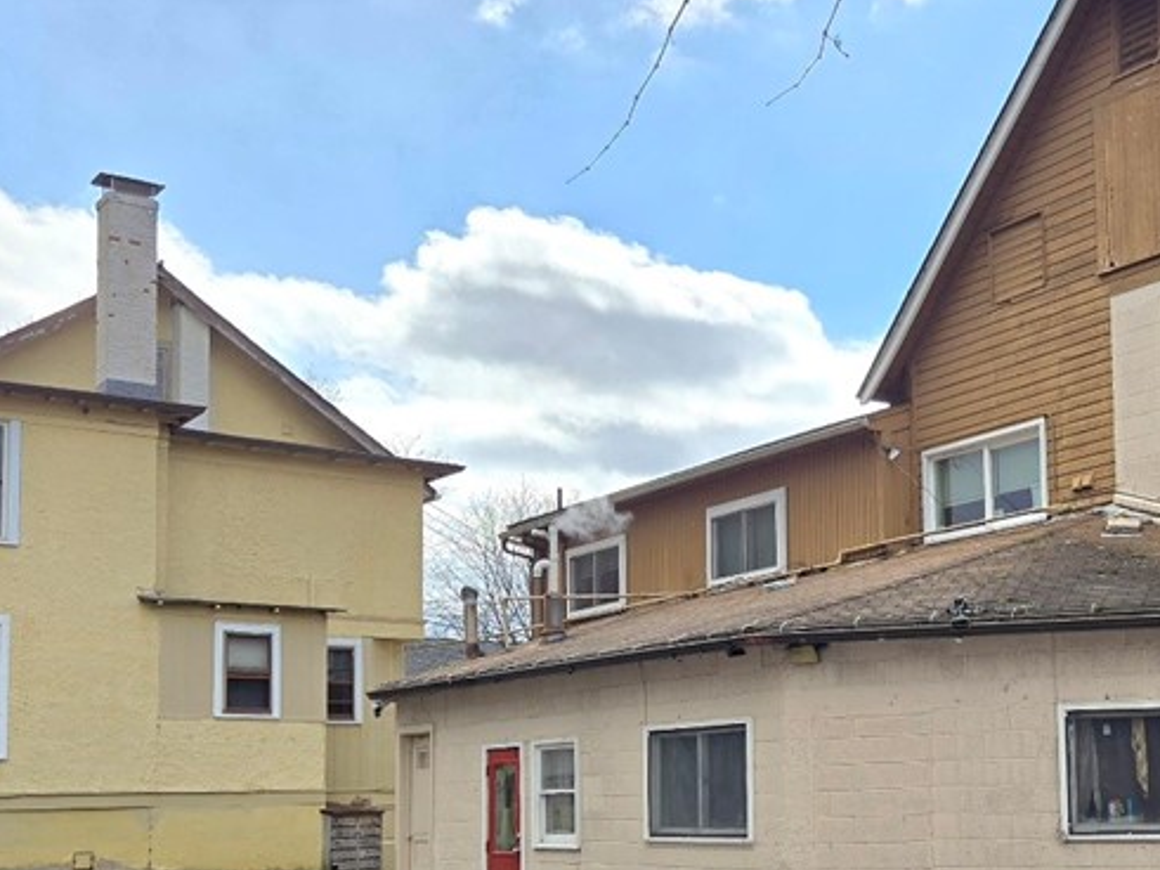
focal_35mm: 48
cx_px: 827
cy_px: 642
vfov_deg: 29.8
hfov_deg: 38.9
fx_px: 1608
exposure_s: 1/2000
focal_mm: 5.4
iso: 25
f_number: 1.8
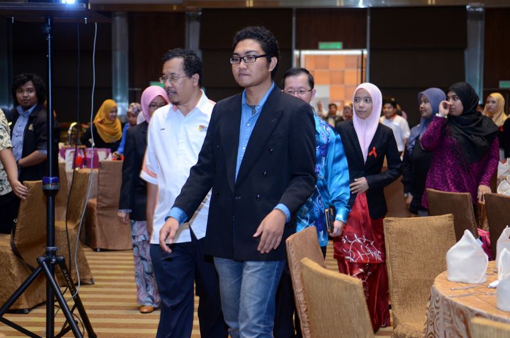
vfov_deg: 20.5
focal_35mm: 66
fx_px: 933
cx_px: 255
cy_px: 169
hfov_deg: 30.6
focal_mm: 44
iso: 1250
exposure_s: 1/60
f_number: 2.8
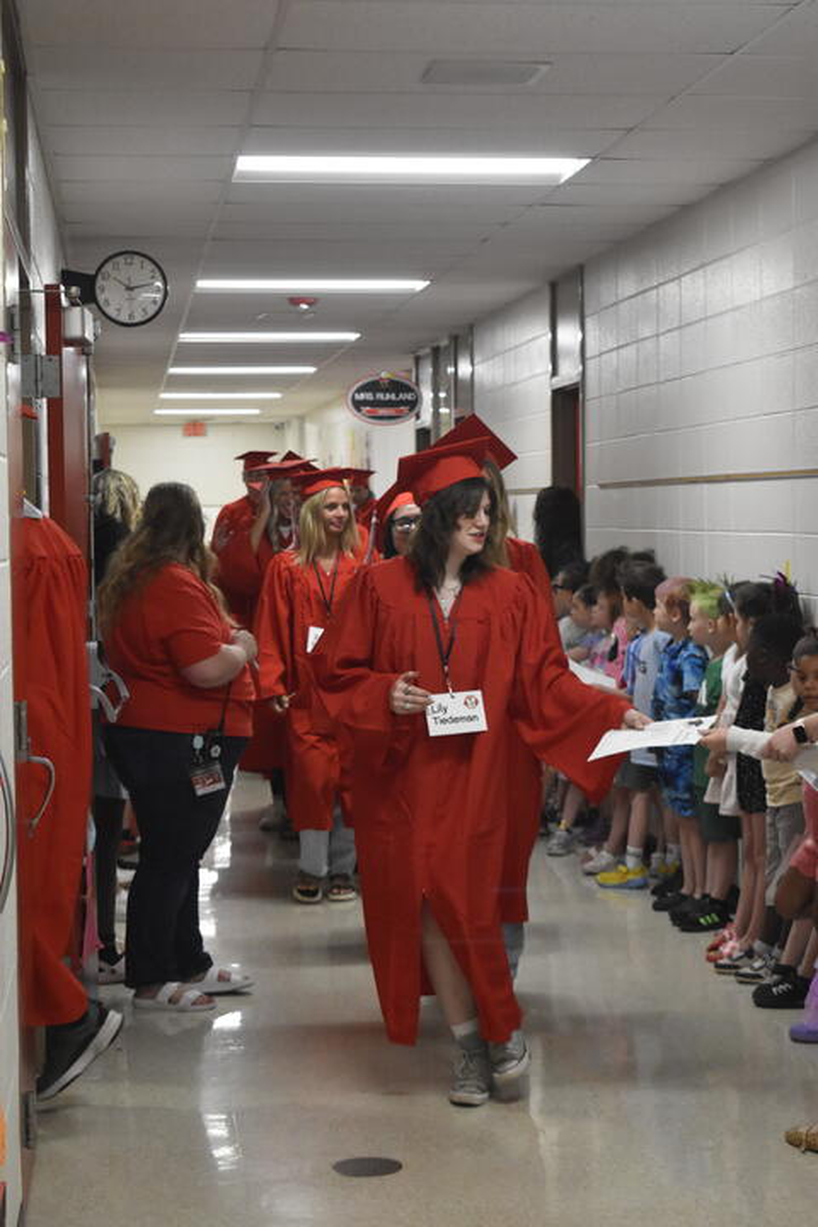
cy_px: 614
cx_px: 409
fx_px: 1585
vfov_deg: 42.3
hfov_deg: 28.9
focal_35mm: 46
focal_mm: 31
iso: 3200
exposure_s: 1/200
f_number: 4.2
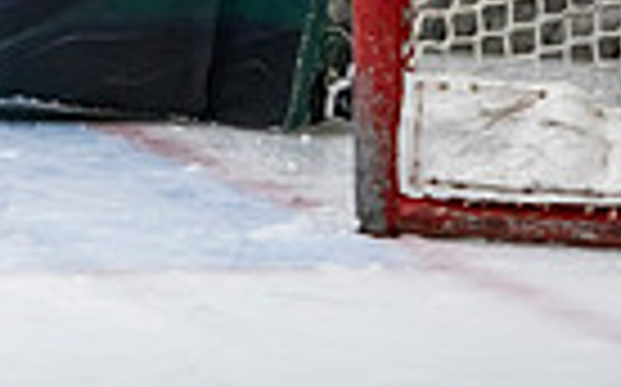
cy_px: -475
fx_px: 10890
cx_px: -198
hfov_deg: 3.3
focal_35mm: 644
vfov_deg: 2.0
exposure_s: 1/640
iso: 2000
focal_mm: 150
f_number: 3.2
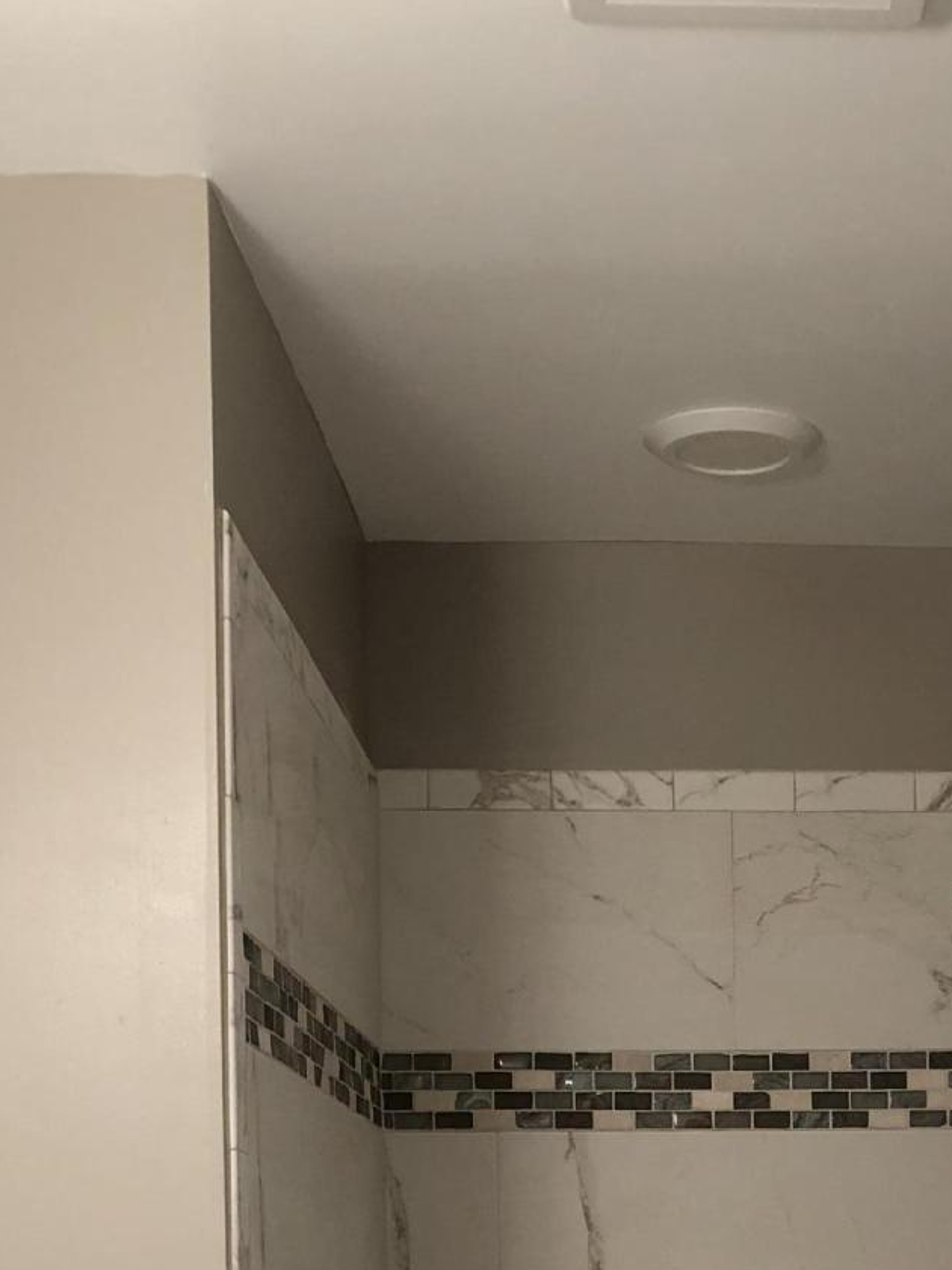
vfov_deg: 26.1
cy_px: 1385
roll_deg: -0.6
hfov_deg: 20.8
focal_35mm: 69
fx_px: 2532
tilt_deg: +0.2
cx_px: 863
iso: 32
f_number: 1.8
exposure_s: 1/24
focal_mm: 3.99
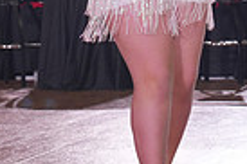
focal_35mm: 229
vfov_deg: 5.9
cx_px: 151
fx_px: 1569
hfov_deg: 9.0
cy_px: -64
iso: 1000
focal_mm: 54
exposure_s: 1/500
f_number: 4
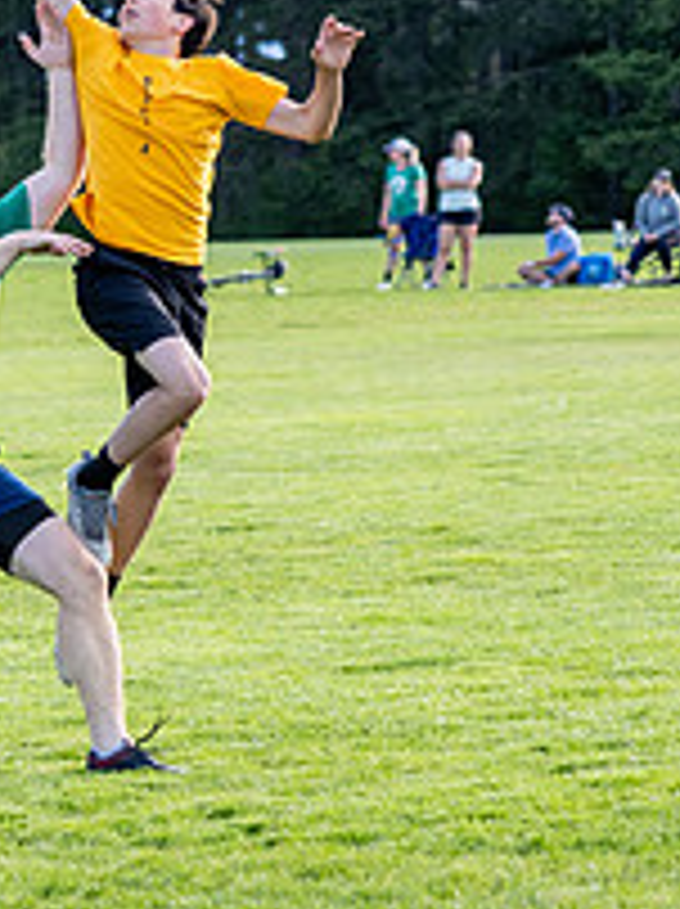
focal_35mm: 299
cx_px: 178
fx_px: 7848
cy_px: 324
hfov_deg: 5.0
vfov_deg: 6.6
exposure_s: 1/1000
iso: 400
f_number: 2.8
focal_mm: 67
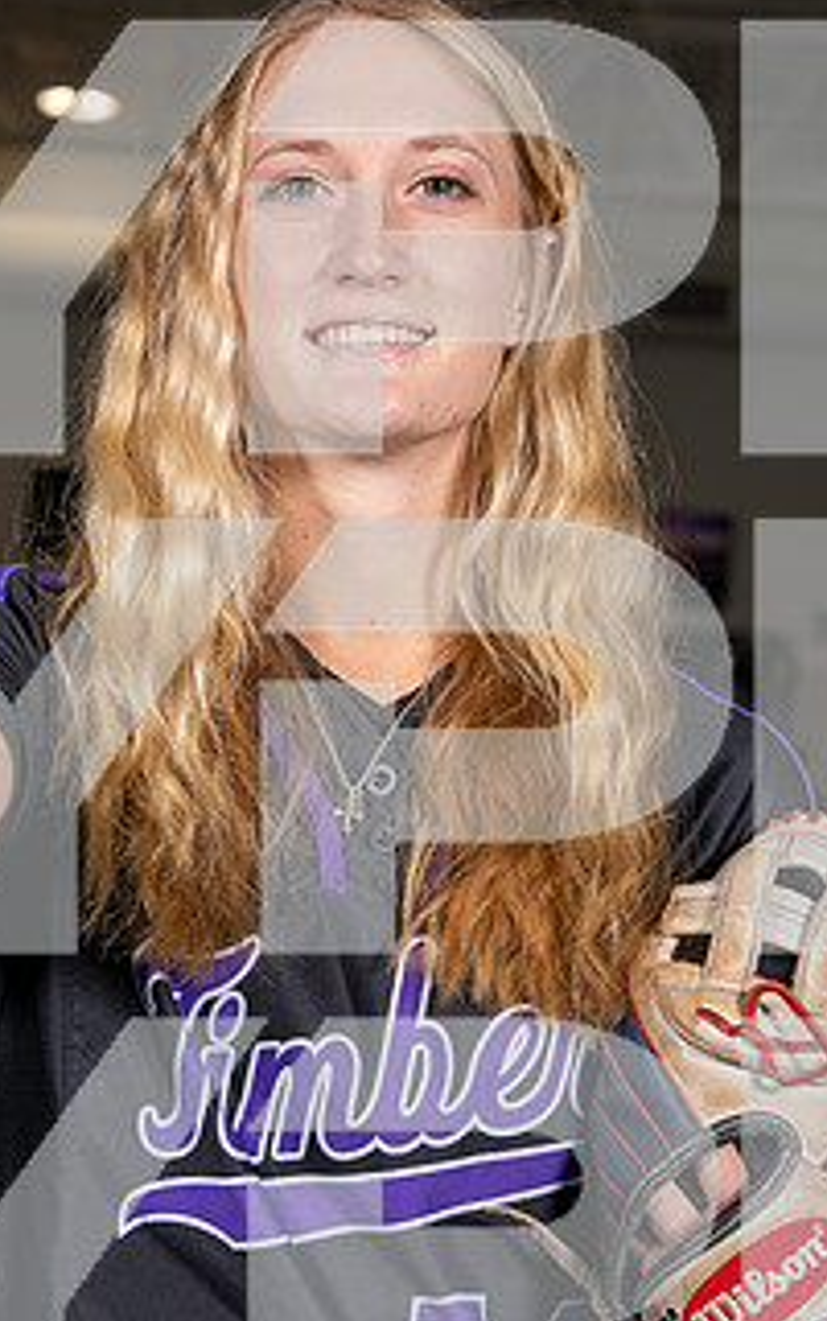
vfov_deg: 20.2
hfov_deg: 12.7
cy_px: 739
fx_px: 3709
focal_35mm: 103
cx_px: 181
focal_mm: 56
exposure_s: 1/200
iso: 200
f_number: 5.6
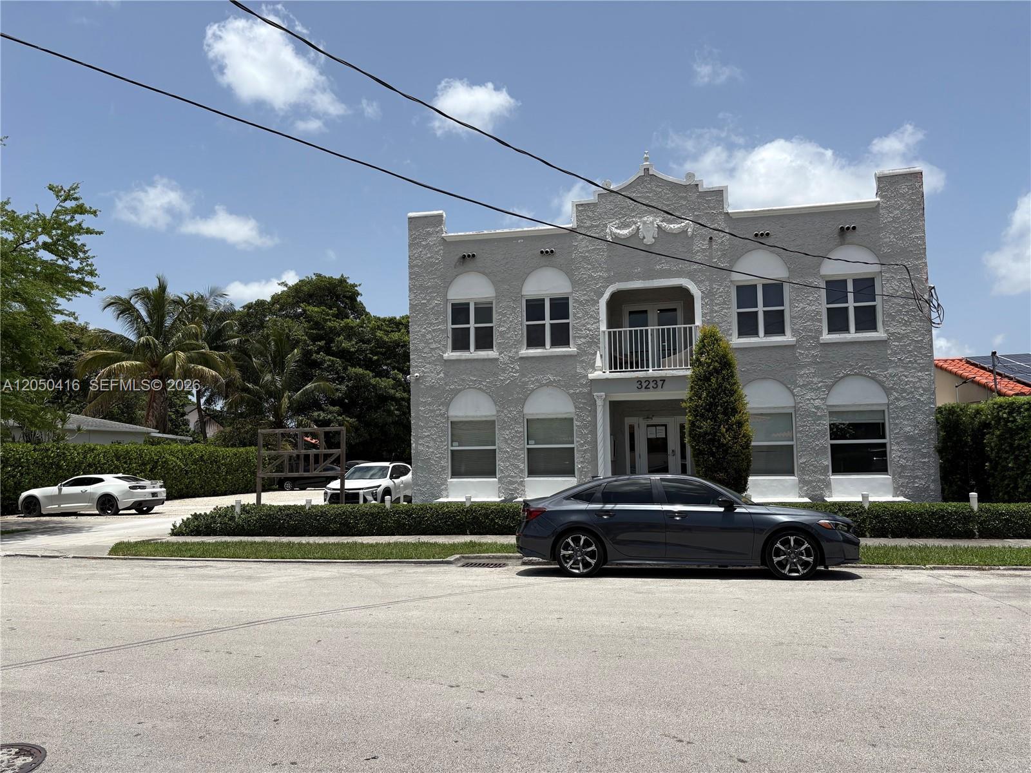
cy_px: 386
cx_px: 516
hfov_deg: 67.3
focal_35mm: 26
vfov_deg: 53.1
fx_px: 774
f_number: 1.6
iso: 50
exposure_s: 1/4950
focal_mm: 5.96
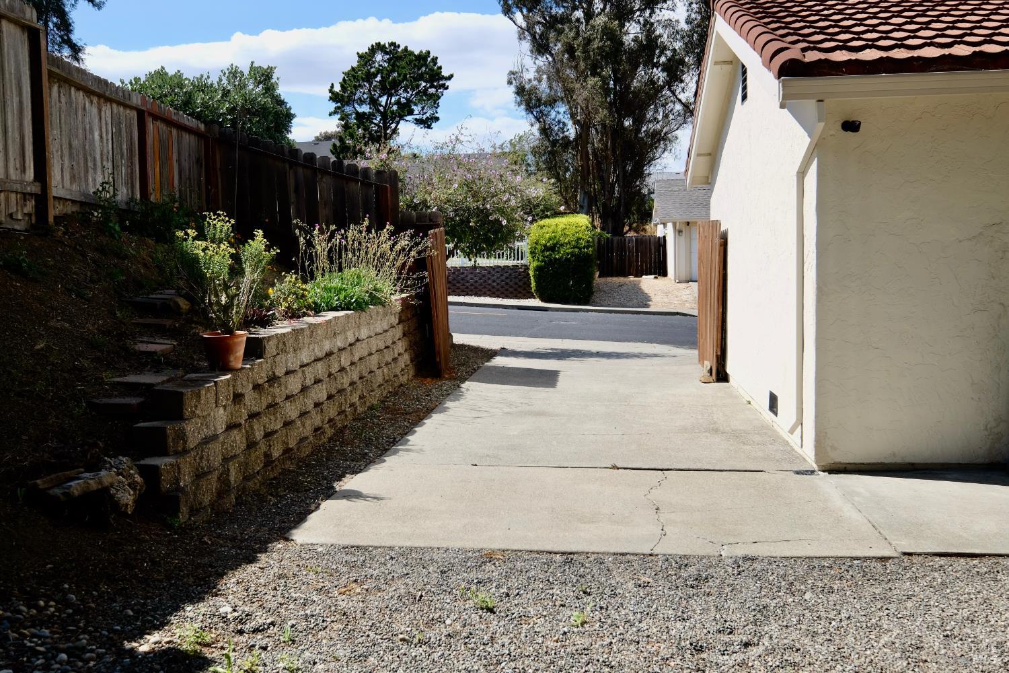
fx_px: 1009
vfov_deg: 36.9
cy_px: 336
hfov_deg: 53.1
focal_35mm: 36
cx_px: 504
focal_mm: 24
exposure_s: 1/400
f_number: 7.1
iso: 200
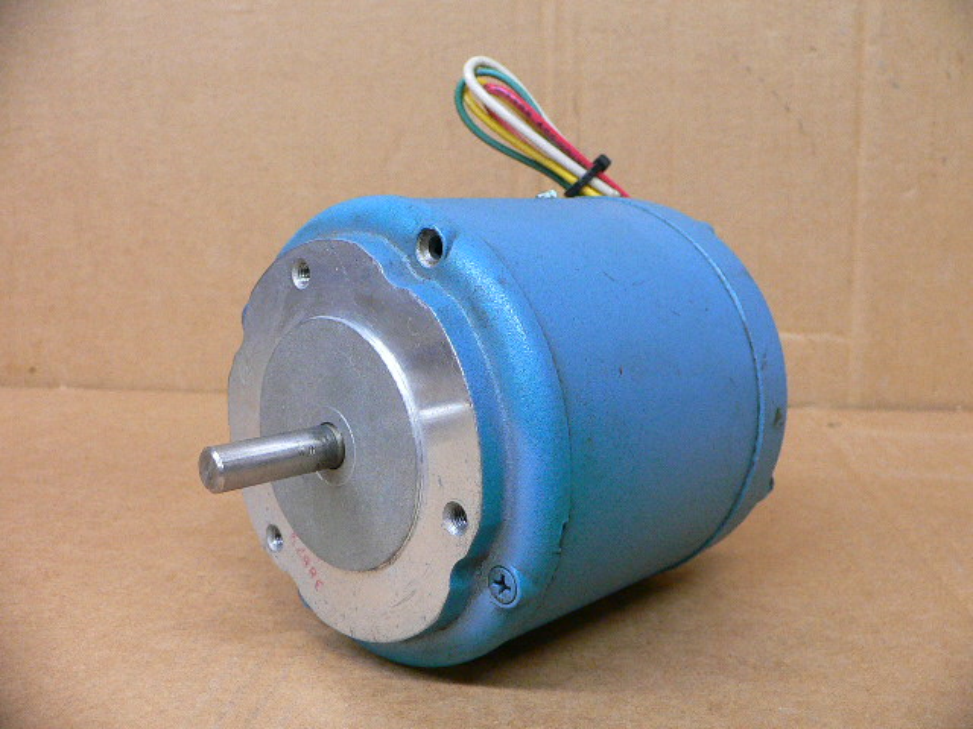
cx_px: 486
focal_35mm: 35
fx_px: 984
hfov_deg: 52.6
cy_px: 364
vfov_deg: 40.7
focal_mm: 4.6
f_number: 2.8
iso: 200
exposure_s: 1/20
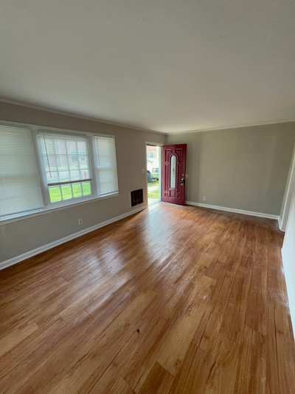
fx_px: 159
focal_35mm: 14
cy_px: 197
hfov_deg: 85.7
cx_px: 148
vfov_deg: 102.1
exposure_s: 1/48
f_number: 2.2
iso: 200
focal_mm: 2.22
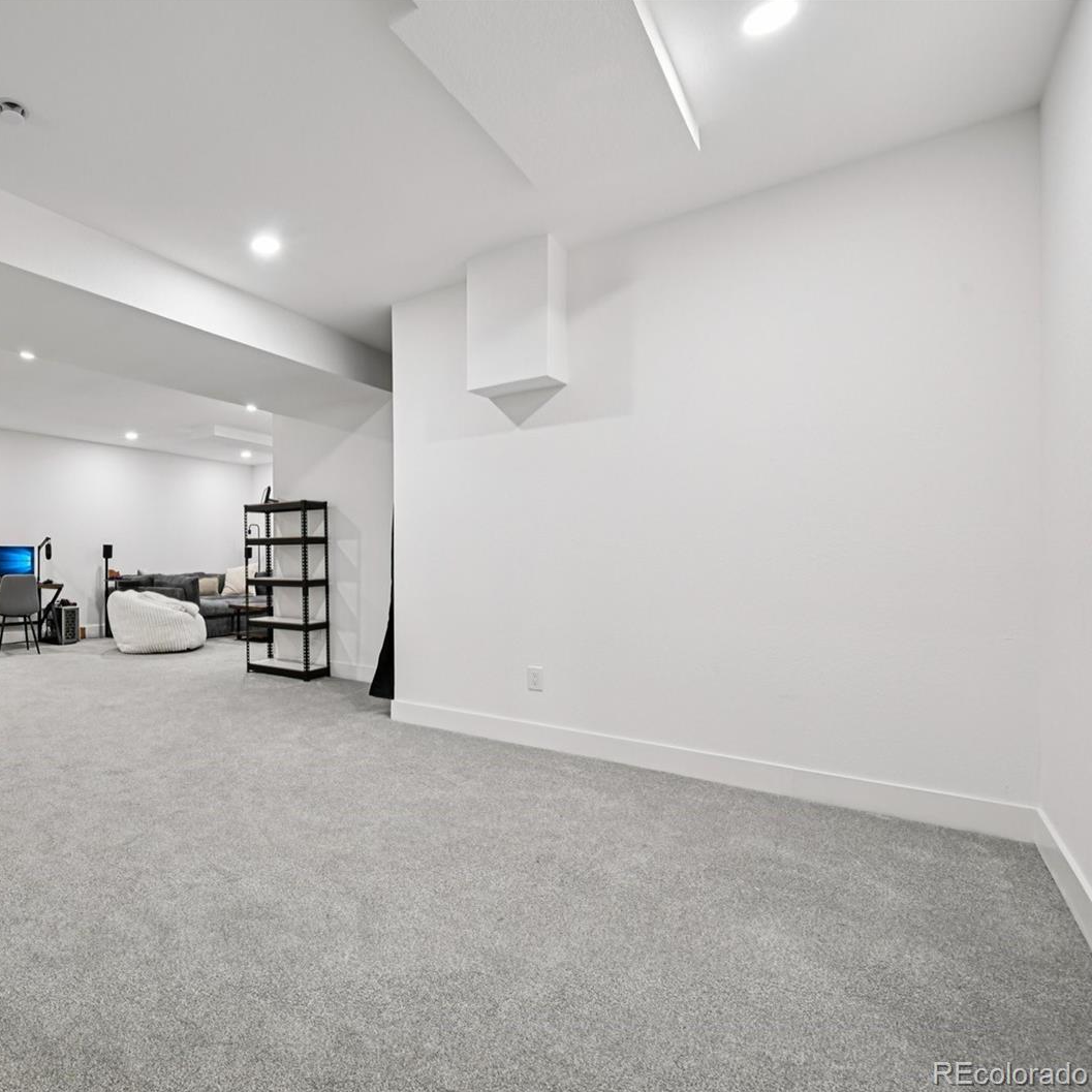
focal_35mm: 18
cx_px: 274
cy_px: 544
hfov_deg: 74.9
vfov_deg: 80.7
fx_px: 642
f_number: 10
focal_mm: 14
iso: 400
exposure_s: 1/8
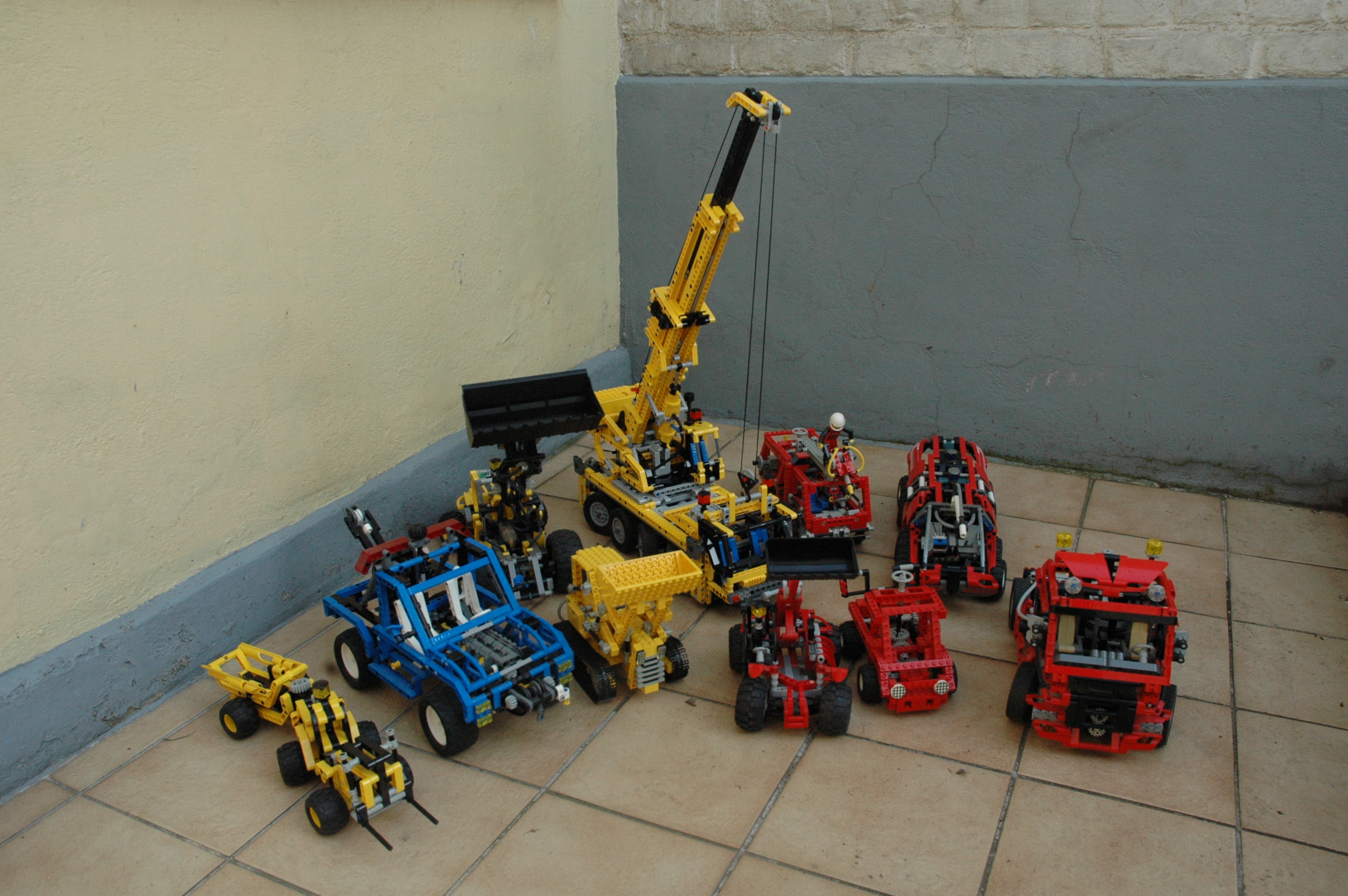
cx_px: 674
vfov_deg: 47.8
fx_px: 1010
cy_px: 448
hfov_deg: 67.4
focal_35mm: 27
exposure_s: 1/400
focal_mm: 18
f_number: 10
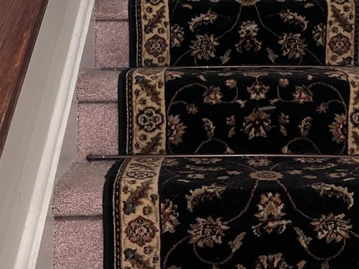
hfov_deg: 31.0
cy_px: -16
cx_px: 230
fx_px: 643
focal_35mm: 62
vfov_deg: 22.5
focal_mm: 5.7
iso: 400
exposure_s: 1/60
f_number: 1.5
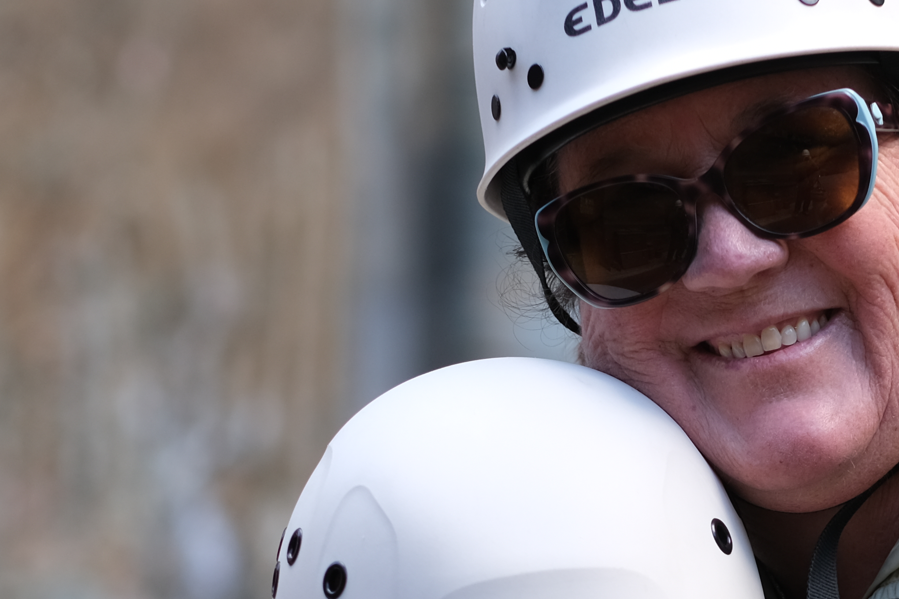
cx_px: 794
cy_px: 696
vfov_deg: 5.3
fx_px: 6417
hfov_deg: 8.0
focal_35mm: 257
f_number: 2.2
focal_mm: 56
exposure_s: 1/240
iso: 160
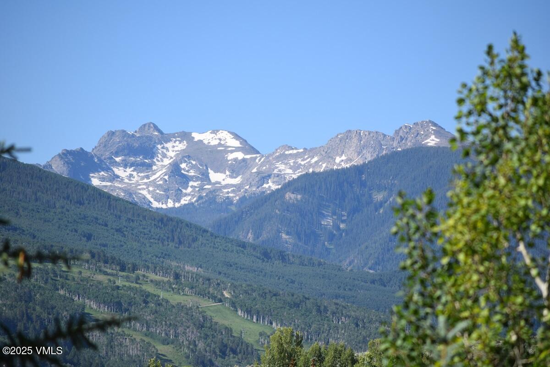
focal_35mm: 240
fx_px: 3666
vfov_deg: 5.7
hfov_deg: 8.6
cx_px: 275
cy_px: 184
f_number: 5.3
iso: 400
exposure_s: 1/1600
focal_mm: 160
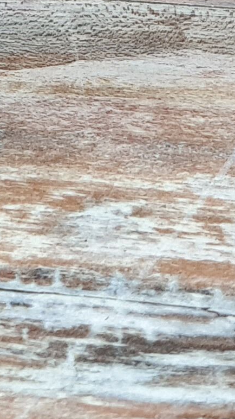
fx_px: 1640
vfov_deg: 13.5
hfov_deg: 7.9
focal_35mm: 148
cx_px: -177
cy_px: -256
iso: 640
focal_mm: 5.4
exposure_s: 1/33
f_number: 1.8
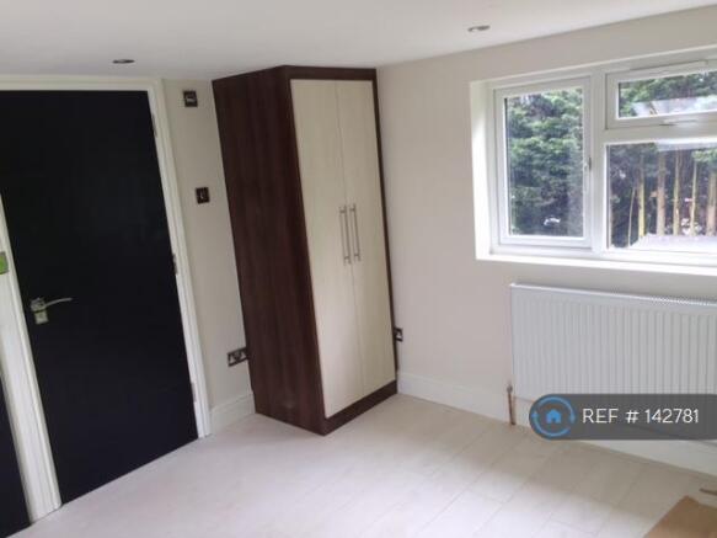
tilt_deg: -11.8
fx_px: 601
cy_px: 269
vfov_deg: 48.2
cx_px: 358
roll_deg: +5.2
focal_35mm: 29
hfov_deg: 61.7
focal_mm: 4.15
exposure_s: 1/50
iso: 40
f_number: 2.2
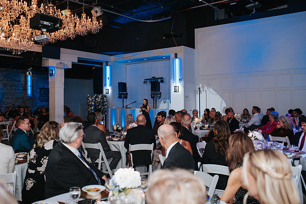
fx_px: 304
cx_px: 153
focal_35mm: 36
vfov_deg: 37.1
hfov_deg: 53.4
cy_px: 102
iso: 1000
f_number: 2.8
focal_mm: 35
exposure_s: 1/200
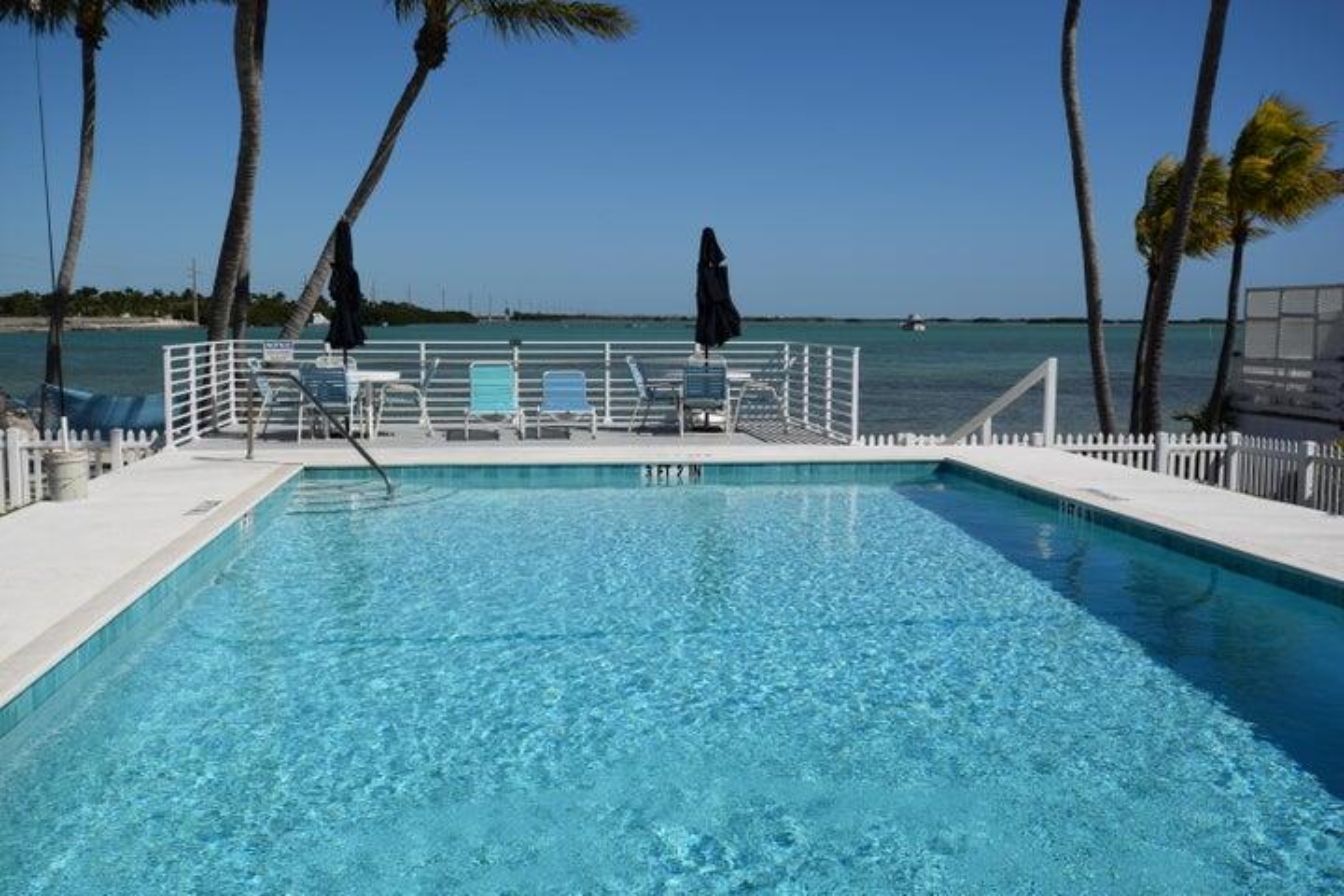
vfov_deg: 36.9
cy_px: 448
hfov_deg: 53.1
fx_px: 1344
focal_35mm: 36
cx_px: 672
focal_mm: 24
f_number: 10
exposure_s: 1/1000
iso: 200
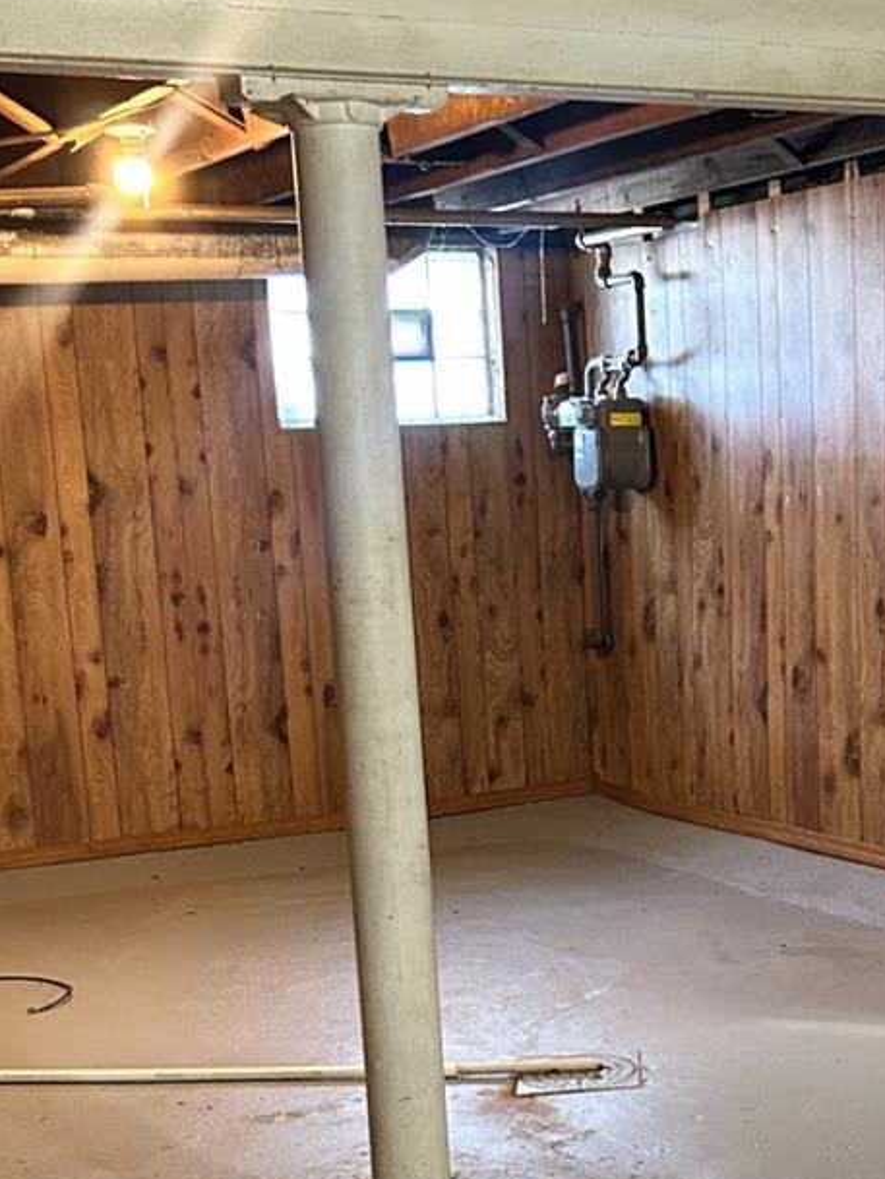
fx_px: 2181
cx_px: 621
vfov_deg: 29.5
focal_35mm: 64
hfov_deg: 22.8
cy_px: 956
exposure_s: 1/40
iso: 500
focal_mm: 5.7
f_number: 1.5
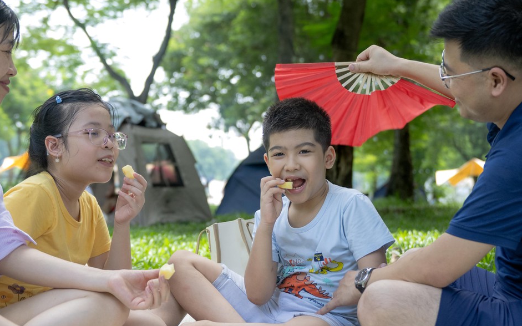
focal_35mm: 78
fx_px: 1110
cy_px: 62
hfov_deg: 26.4
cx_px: 225
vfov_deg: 16.6
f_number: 2.8
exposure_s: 1/400
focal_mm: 36
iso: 400
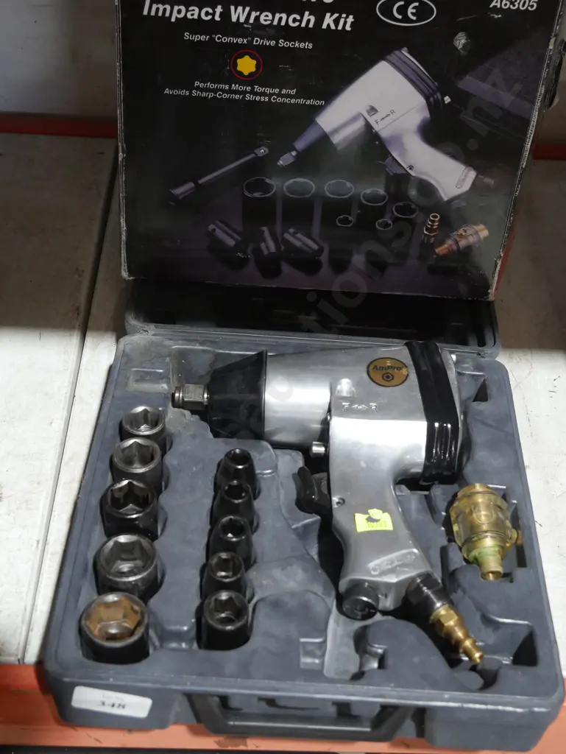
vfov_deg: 38.2
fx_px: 1089
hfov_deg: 29.1
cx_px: 283
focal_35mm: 50
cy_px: 377
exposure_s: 1/60
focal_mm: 25
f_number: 5.3
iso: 1600
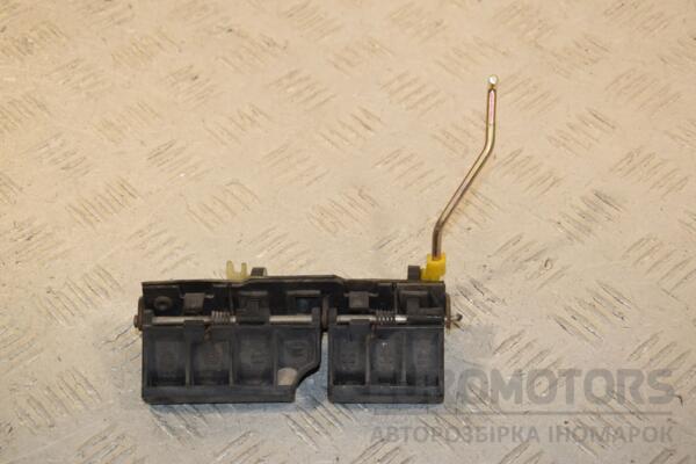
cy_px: 232
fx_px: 1392
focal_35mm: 72
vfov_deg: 18.9
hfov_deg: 28.1
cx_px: 348
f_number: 7.1
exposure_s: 1/200
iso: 800
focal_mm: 48
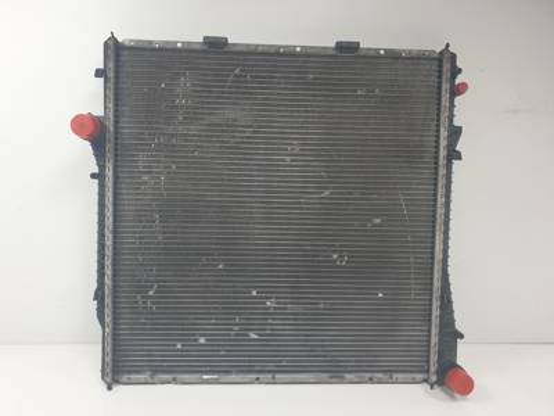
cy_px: 208
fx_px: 416
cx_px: 277
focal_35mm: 26
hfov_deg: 67.3
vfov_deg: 53.1
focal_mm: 4.3
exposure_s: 1/146
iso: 50
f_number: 2.4
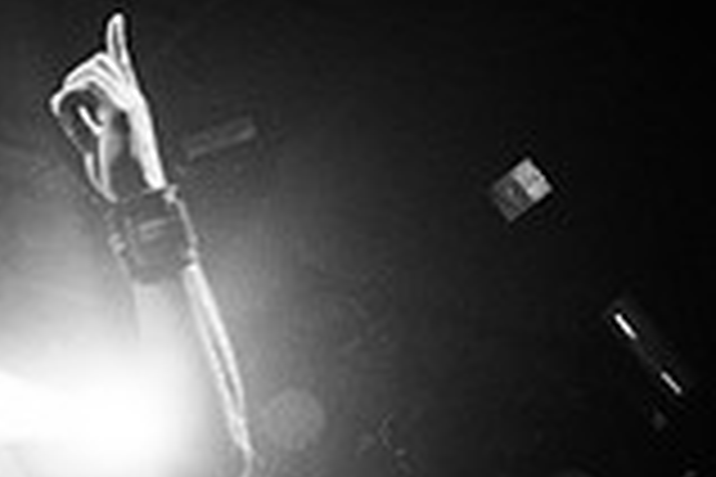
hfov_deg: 14.7
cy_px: 745
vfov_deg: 10.3
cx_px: -428
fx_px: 2546
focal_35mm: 128
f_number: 3.5
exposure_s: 1/250
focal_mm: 35
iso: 2000
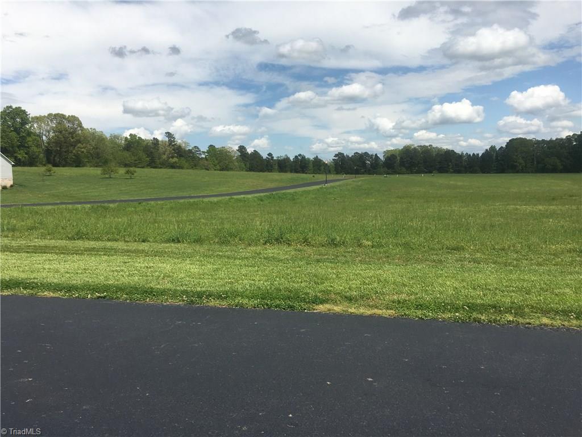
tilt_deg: -5.9
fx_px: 488
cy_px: 218
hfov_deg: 61.7
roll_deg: +1.0
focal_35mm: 29
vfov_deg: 48.2
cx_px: 291
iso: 25
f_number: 2.2
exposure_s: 1/2404
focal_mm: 4.15
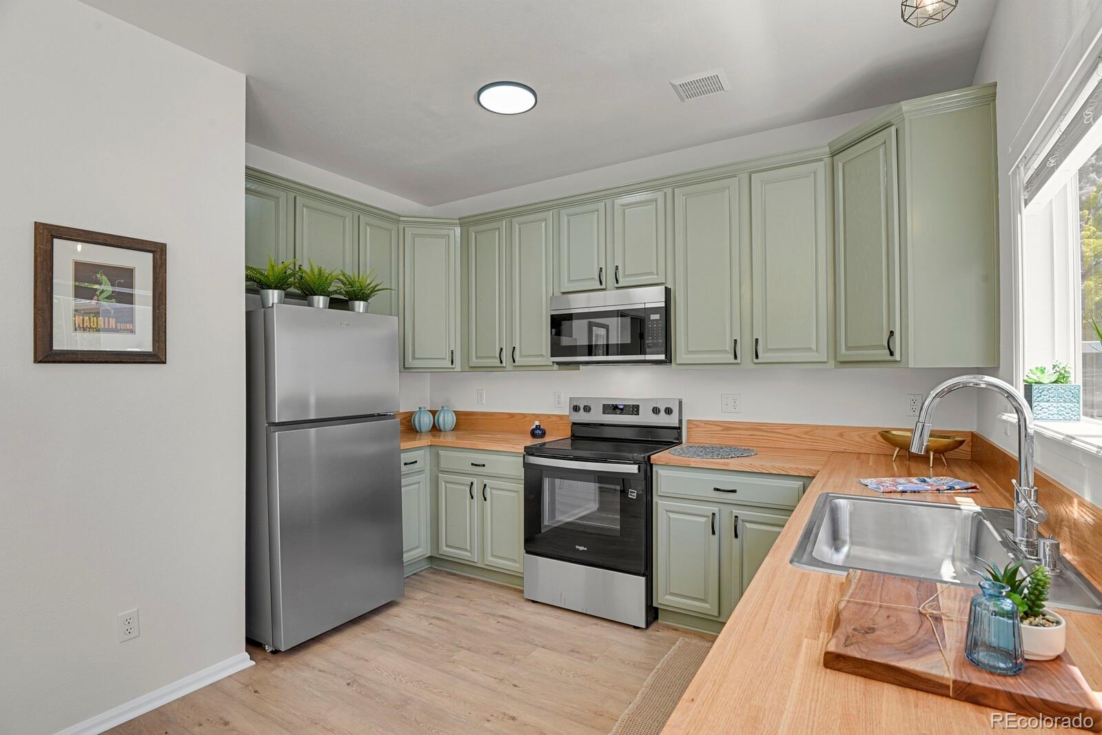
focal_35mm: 17
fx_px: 520
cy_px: 368
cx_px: 551
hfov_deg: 93.3
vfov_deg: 70.4
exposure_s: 1/1.25
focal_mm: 17
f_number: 8
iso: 250
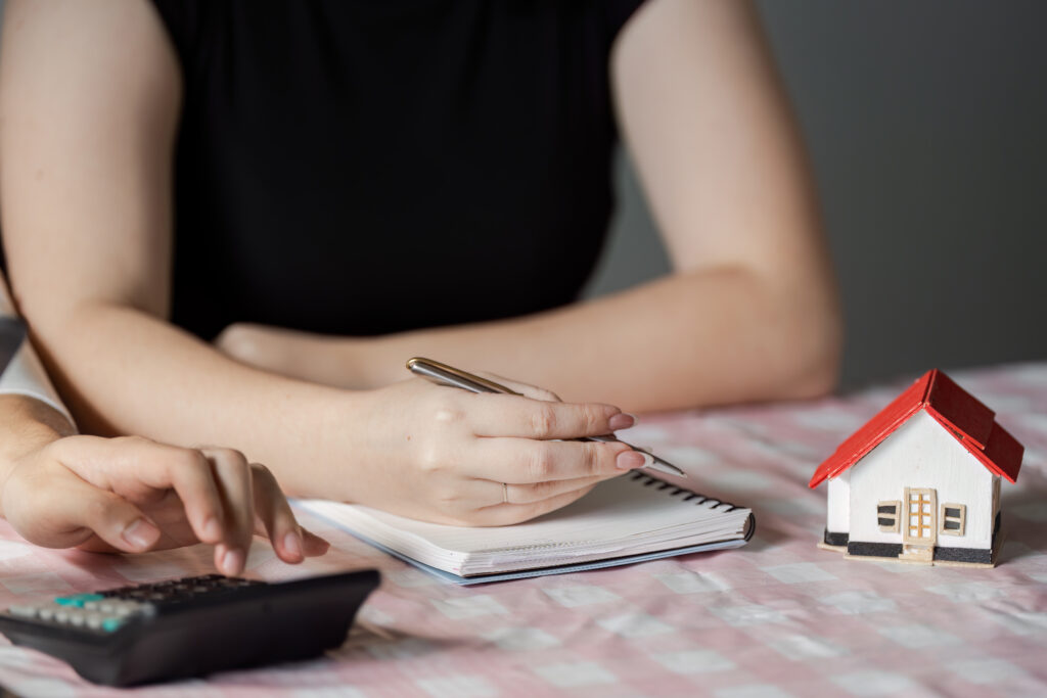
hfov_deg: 14.8
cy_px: 349
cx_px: 524
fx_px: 4043
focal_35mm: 139
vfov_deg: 9.9
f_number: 2.8
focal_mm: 139
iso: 400
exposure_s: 1/1000
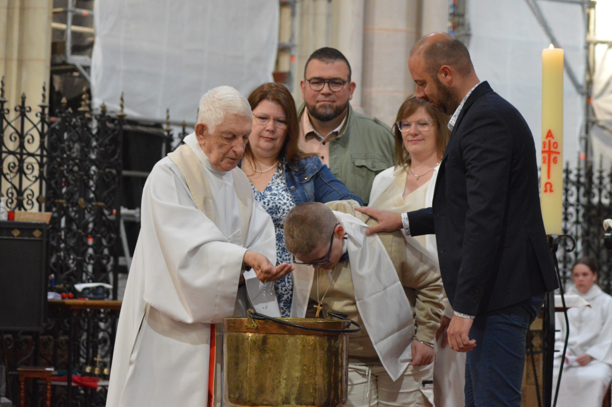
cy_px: 204
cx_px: 306
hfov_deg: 18.2
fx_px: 1911
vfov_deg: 12.2
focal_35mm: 112
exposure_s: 1/125
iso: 3200
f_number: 5.6
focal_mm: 75
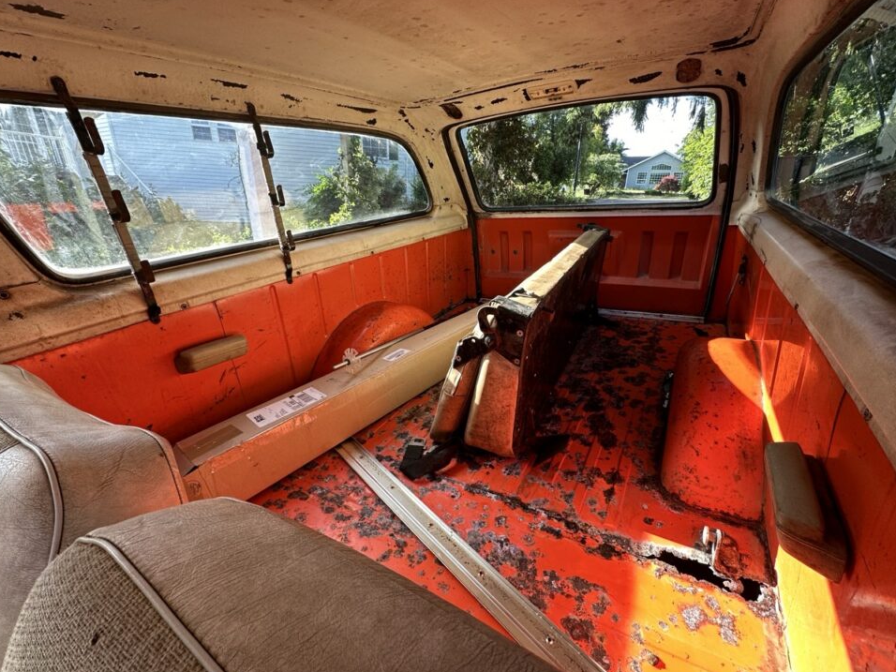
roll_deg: -2.2
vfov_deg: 81.7
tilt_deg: -20.1
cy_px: 355
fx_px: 388
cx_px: 468
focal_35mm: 15
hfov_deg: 98.1
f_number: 2.2
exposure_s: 1/99
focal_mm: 2.22
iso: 64
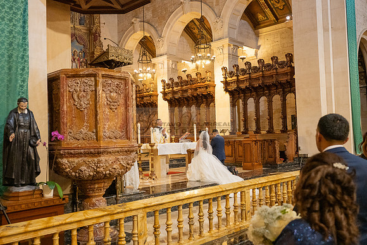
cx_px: 184
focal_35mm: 34
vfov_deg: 38.9
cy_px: 122
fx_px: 347
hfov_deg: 55.8
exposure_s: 1/200
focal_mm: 34
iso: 3200
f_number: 4
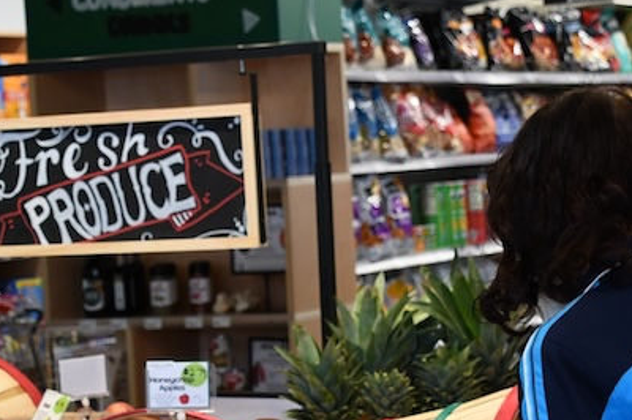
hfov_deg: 15.2
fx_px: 2368
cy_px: 285
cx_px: 374
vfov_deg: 10.1
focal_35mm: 135
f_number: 4
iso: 1000
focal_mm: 30
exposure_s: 1/200
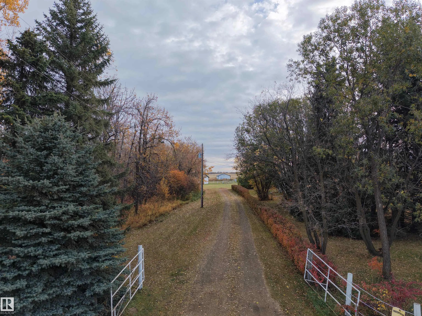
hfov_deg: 71.6
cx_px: 211
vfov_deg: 56.8
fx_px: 293
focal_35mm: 24
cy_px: 158
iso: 100
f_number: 1.8
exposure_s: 1/800
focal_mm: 8.67
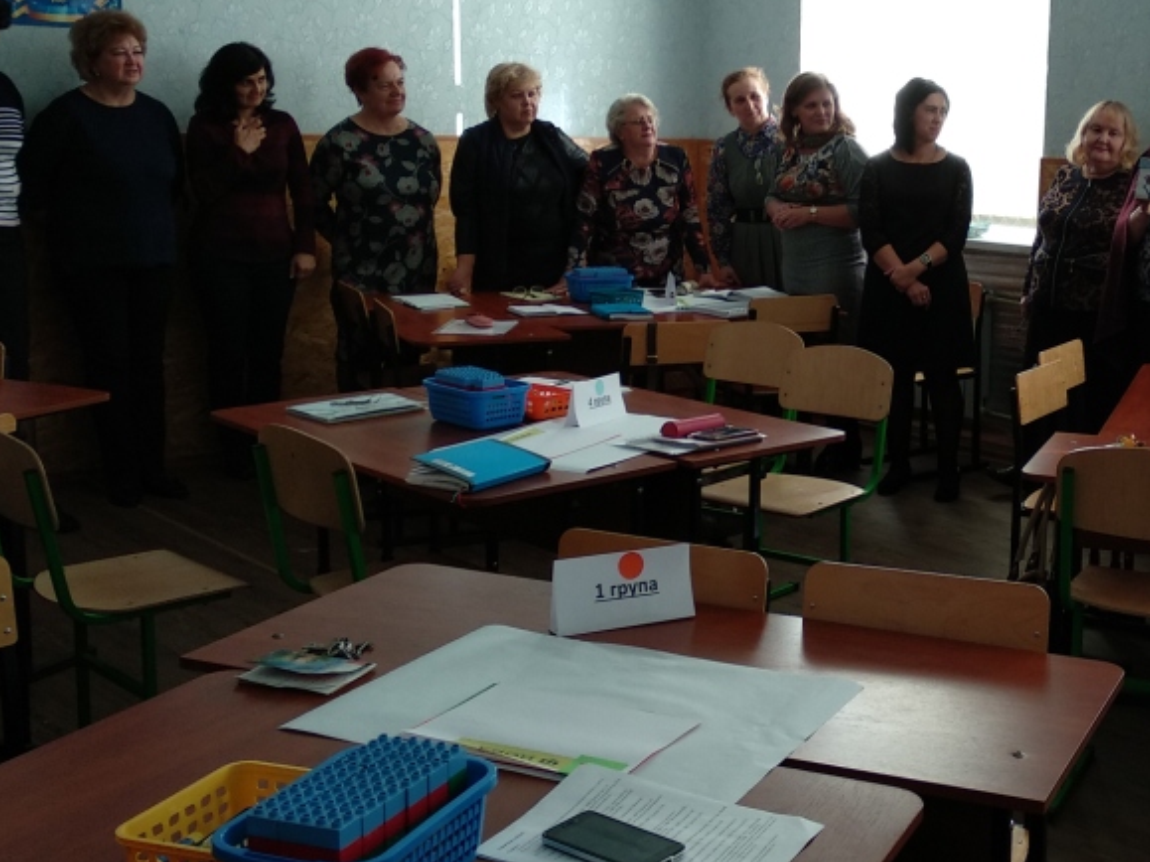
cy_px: 340
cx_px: 890
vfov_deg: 31.4
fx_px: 1528
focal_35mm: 46
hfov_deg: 39.9
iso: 125
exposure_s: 1/50
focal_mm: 3.81
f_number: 2.2
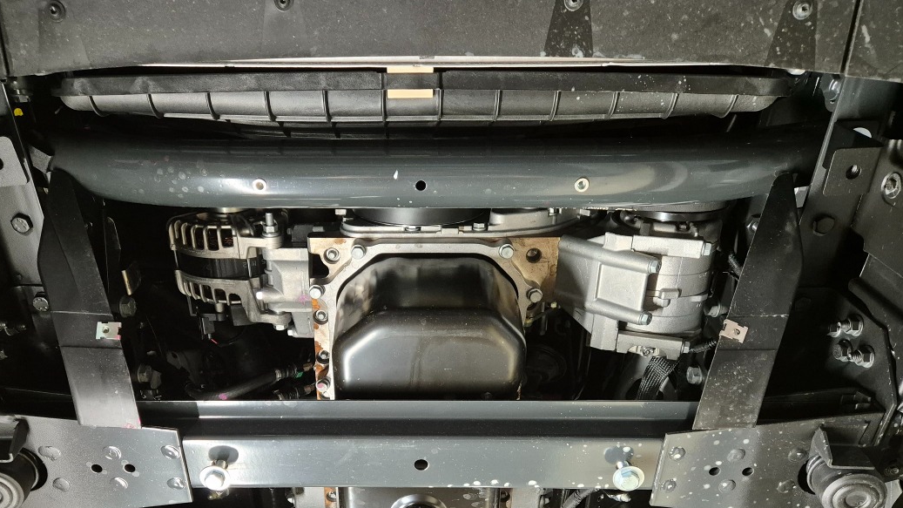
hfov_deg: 66.0
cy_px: 377
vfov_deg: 39.2
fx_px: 694
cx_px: 417
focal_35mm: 29
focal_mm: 5.4
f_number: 1.8
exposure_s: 1/100
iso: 800
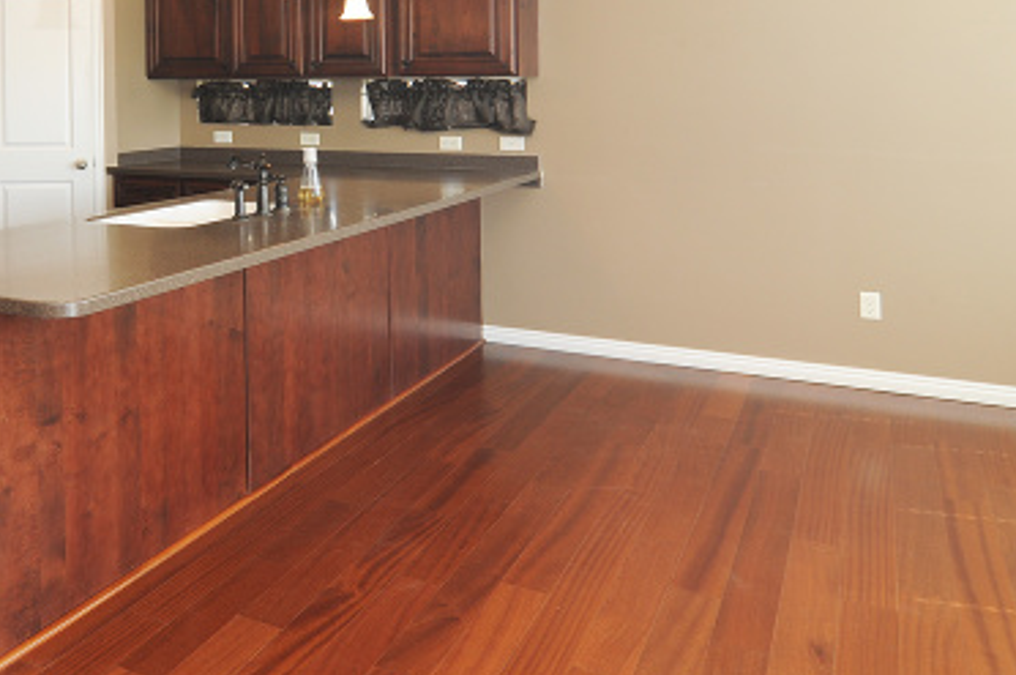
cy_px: 242
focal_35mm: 31
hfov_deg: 57.5
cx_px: 262
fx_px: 874
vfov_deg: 41.8
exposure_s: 1/60
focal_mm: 12
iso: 200
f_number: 4
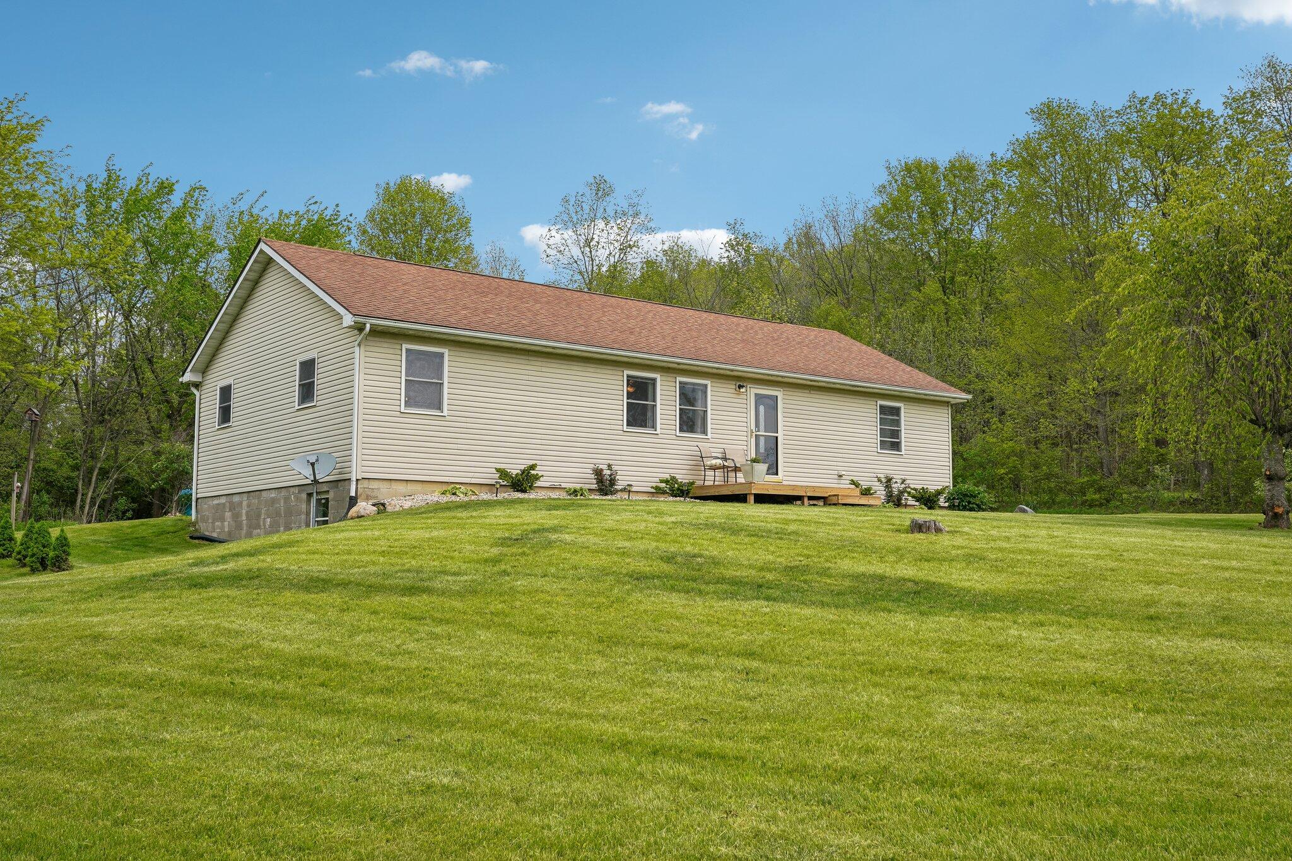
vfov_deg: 37.8
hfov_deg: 54.4
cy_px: 430
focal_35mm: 35
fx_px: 1256
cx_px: 646
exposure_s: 1/400
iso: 100
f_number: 8
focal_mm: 35
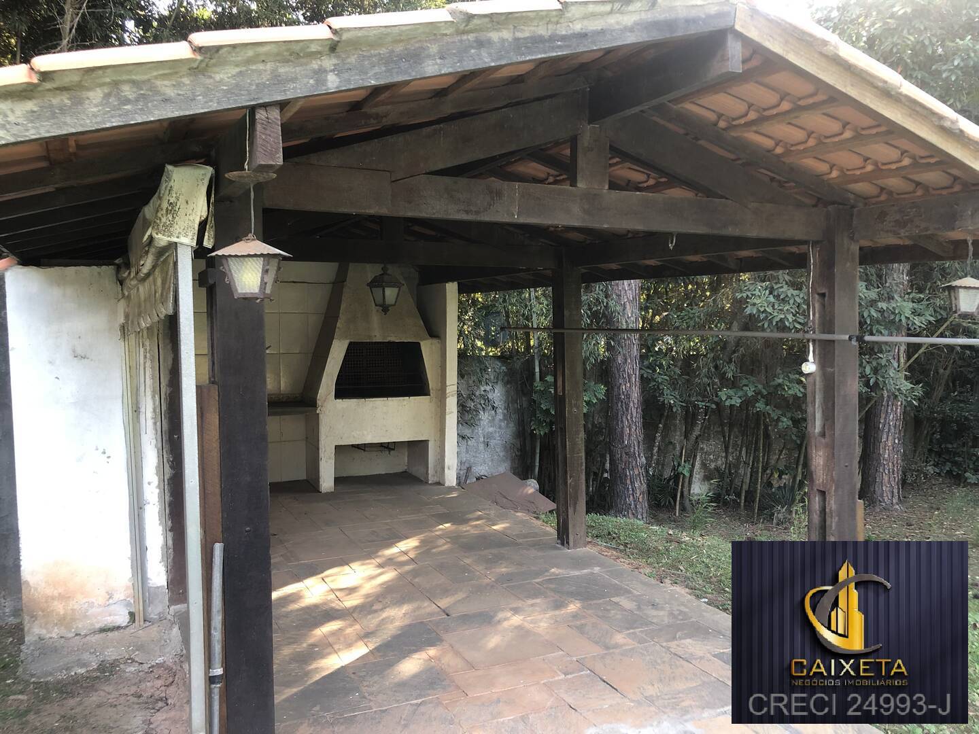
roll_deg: +0.2
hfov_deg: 63.4
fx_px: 792
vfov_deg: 49.7
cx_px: 490
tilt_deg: -2.9
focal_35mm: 28
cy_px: 367
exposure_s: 1/30
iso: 32
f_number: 1.8
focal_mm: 3.99
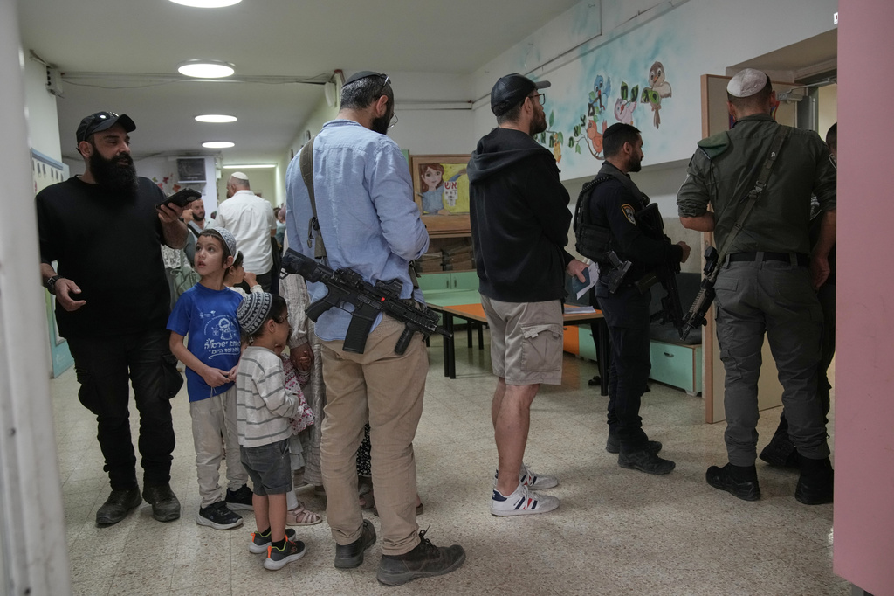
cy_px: 298
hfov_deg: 65.5
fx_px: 695
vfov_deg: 46.4
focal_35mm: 28
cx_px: 447
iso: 3200
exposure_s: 1/320
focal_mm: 28
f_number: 4.5
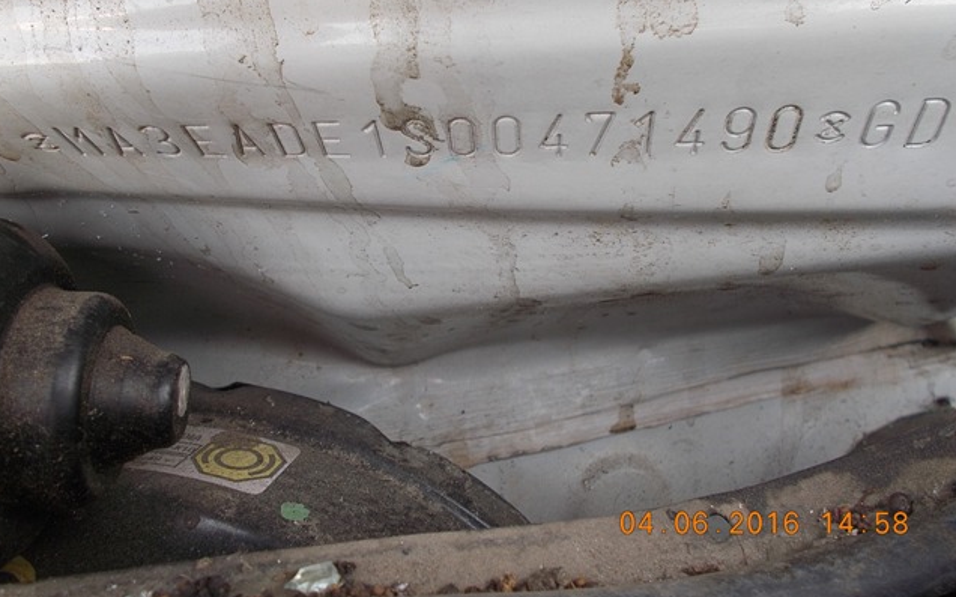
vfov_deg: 39.3
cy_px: 247
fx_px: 833
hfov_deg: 59.7
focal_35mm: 32
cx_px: 476
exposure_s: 1/40
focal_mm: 5.3
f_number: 3.4
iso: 80
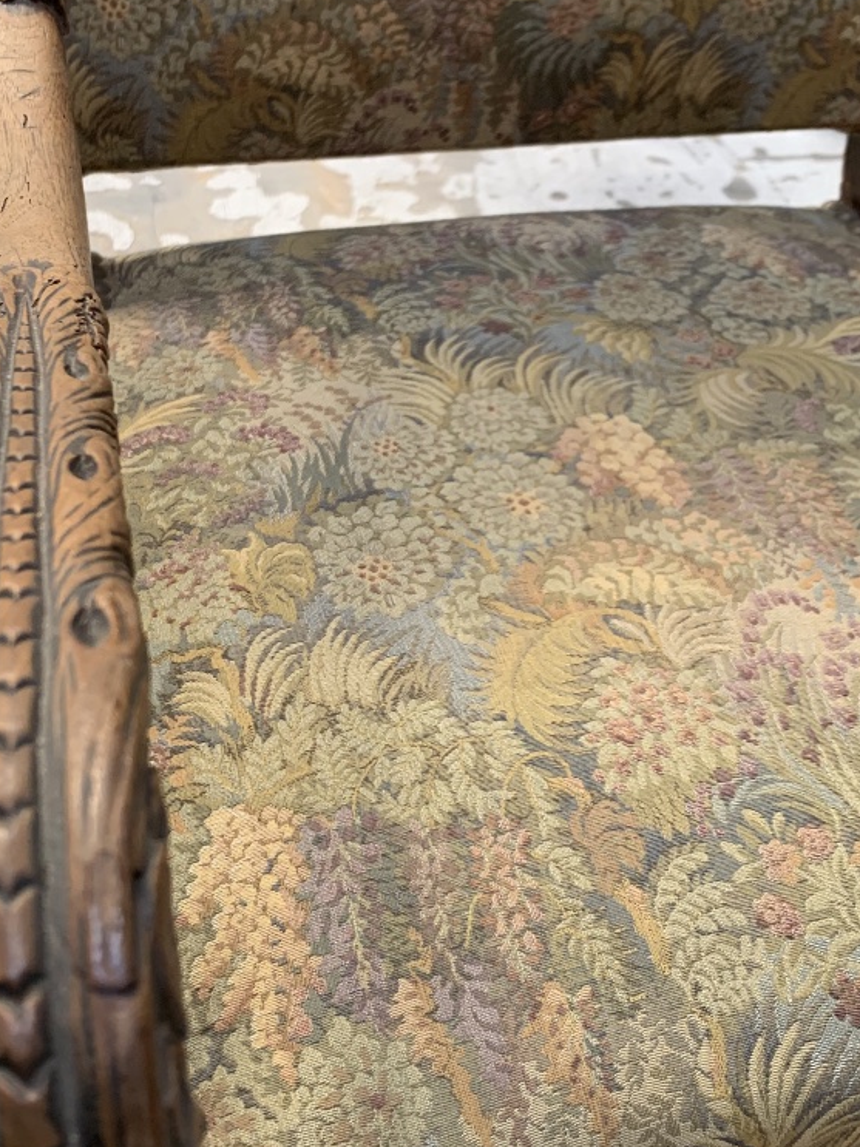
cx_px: 320
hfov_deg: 34.2
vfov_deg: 44.8
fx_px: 1392
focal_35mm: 42
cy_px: 536
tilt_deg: -40.1
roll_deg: -2.2
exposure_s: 1/60
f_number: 1.8
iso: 125
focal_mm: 4.25
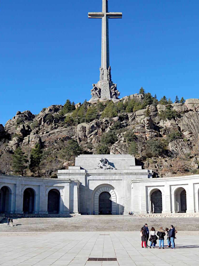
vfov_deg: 45.8
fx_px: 314
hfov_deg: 35.1
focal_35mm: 41
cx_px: 105
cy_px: 136
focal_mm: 6.8
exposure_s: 1/1250
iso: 125
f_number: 3.4
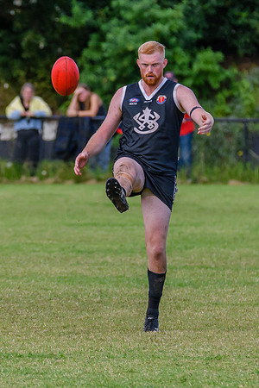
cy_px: 227
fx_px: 9101
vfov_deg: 2.4
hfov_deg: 1.6
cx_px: 114
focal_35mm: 843
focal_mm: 320
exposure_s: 1/2000
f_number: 5.6
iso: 1250
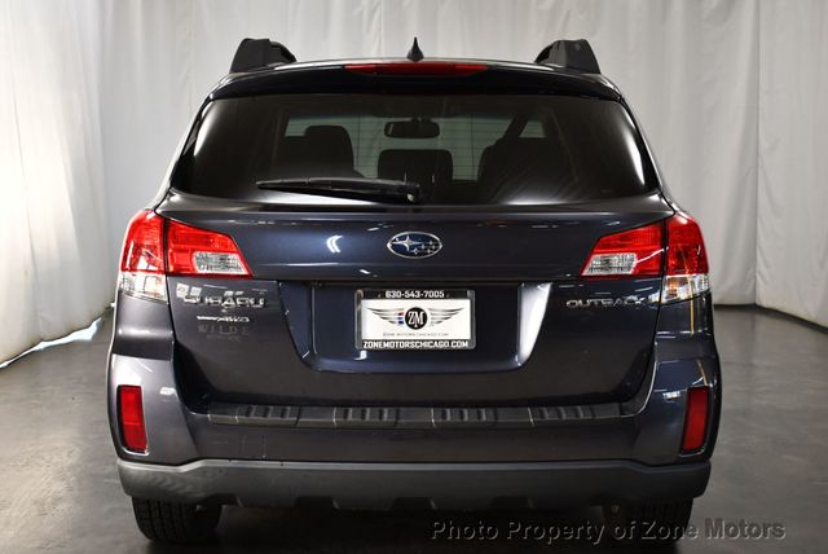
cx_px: 414
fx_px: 1335
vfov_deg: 23.4
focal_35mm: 58
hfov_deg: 34.5
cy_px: 277
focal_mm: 29
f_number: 4.2
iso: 800
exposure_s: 1/250
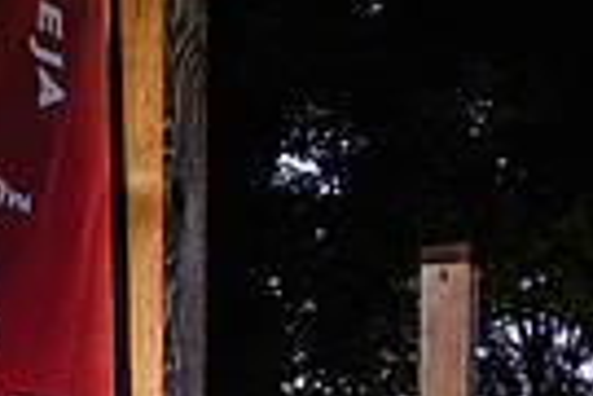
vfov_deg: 12.3
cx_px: 44
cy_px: 693
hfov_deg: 19.4
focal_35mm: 103
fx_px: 1697
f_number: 2.8
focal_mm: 16
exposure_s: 1/25
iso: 1600
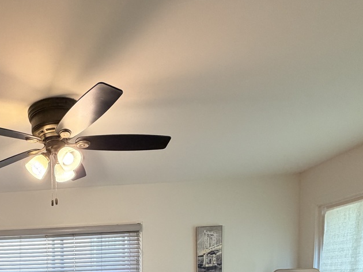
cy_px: 302
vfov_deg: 36.9
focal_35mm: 32
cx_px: 29
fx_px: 336
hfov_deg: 49.8
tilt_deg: -3.8
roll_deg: +1.2
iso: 250
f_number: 2.2
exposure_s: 1/60
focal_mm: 2.22
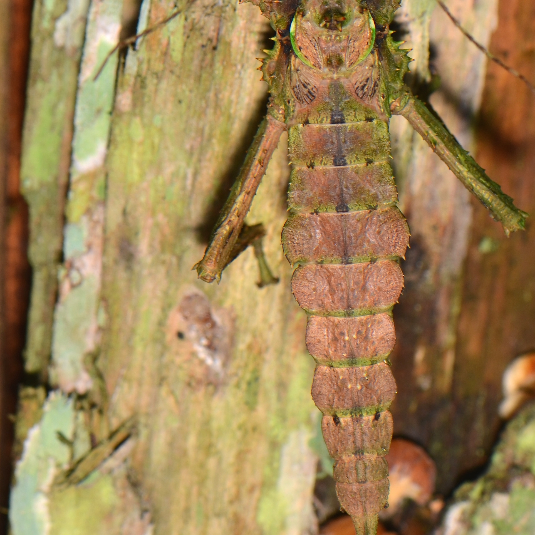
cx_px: 301
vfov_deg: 5.1
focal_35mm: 342
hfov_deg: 5.1
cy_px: 23
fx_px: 5982
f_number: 11
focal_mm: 105
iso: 100
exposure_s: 1/200
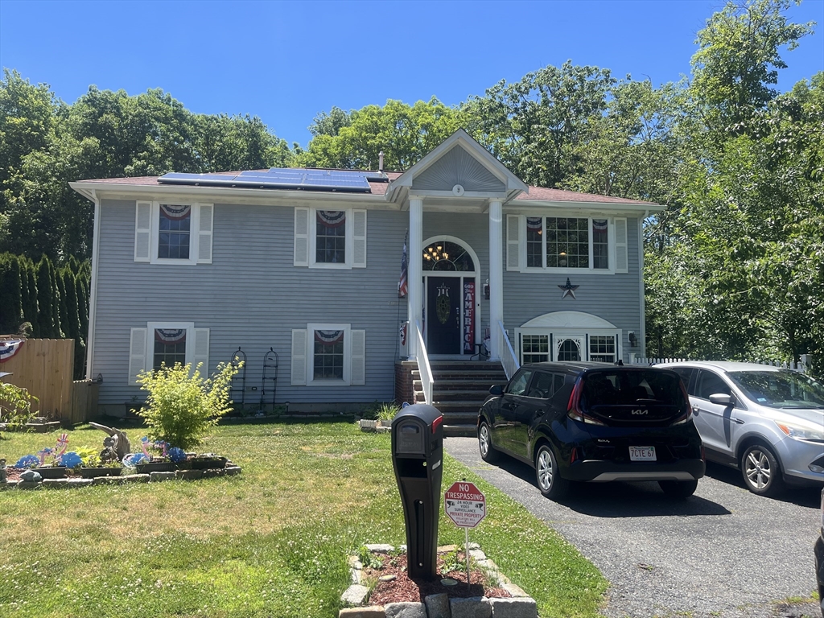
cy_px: 309
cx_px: 412
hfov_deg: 67.3
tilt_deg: +7.1
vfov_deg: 53.1
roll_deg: -2.0
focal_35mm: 26
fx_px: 619
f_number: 1.6
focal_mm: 5.1
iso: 50
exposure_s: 1/1404
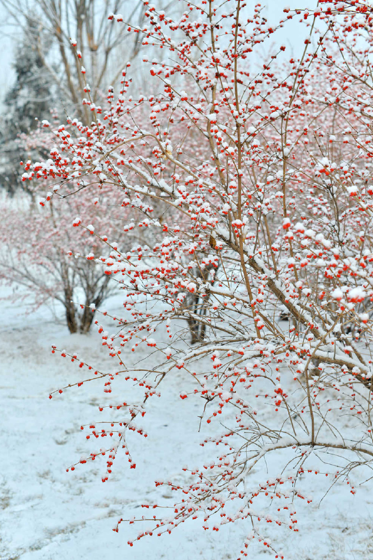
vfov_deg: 38.2
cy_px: 278
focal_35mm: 52
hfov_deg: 26.0
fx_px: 808
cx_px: 189
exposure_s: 1/500
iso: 200
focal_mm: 50
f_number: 5.6
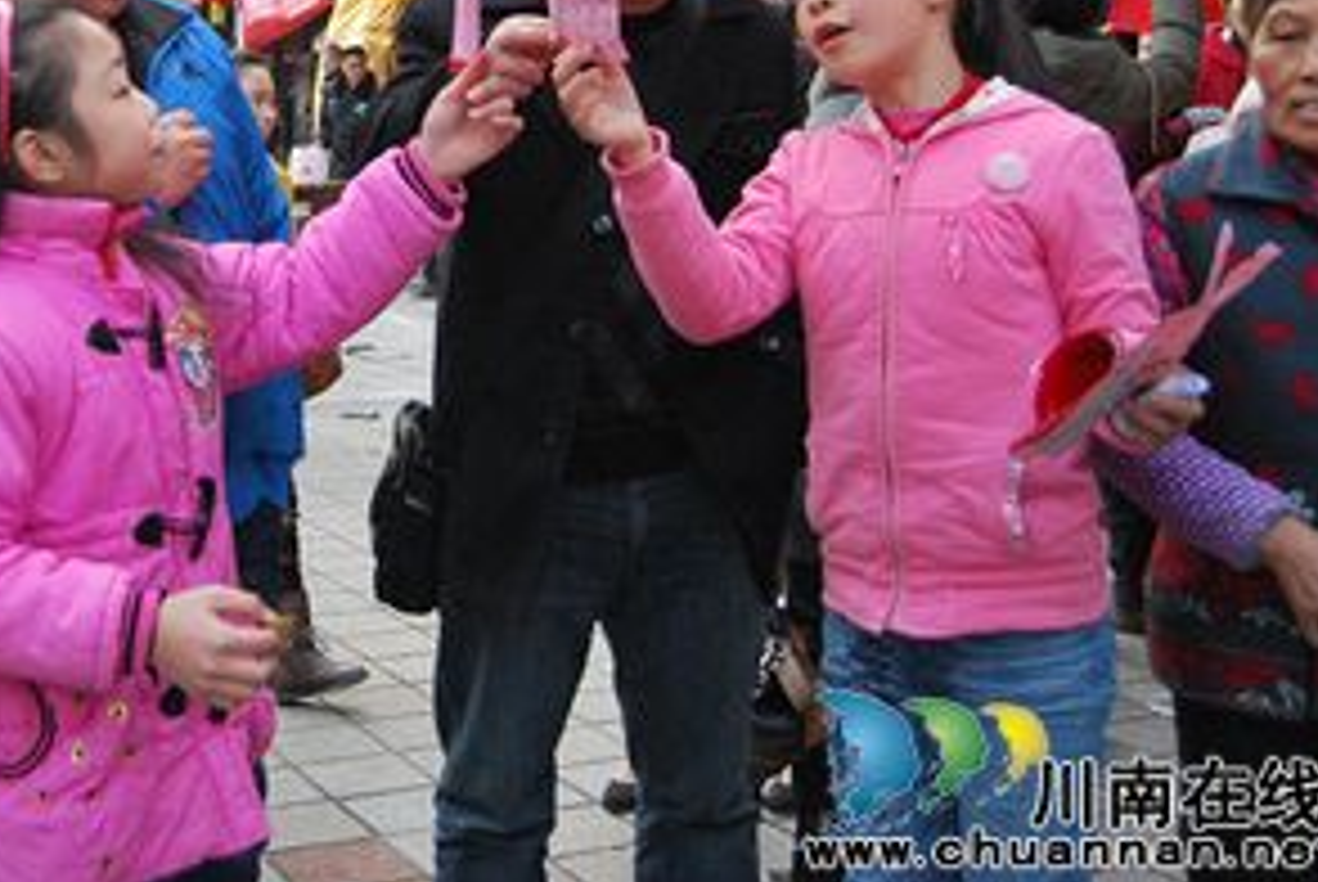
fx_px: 2157
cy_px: 140
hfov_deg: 33.0
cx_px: 261
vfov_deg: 22.7
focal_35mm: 59
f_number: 3.8
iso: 800
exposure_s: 1/320
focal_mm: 23
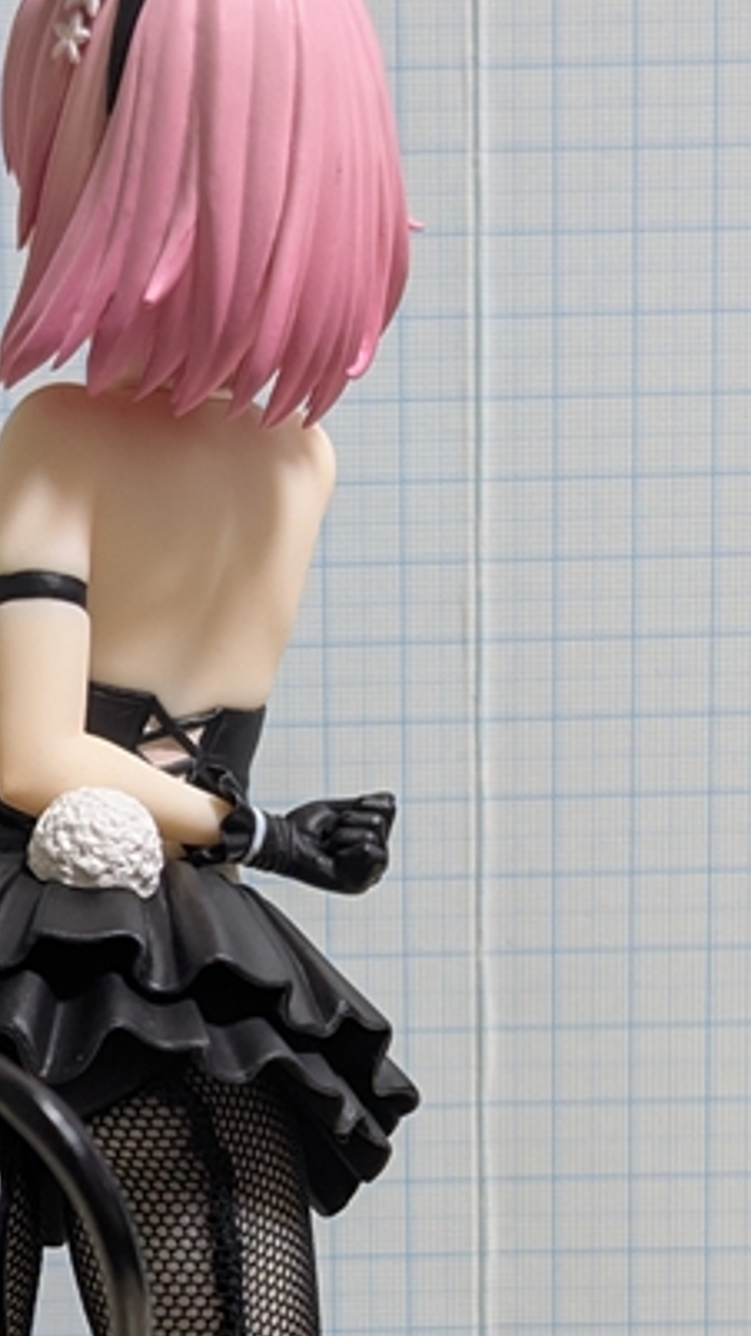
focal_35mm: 75
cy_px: 1127
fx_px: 2656
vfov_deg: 27.5
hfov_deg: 16.0
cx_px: 133
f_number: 1.73
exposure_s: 1/24
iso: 70
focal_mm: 4.38
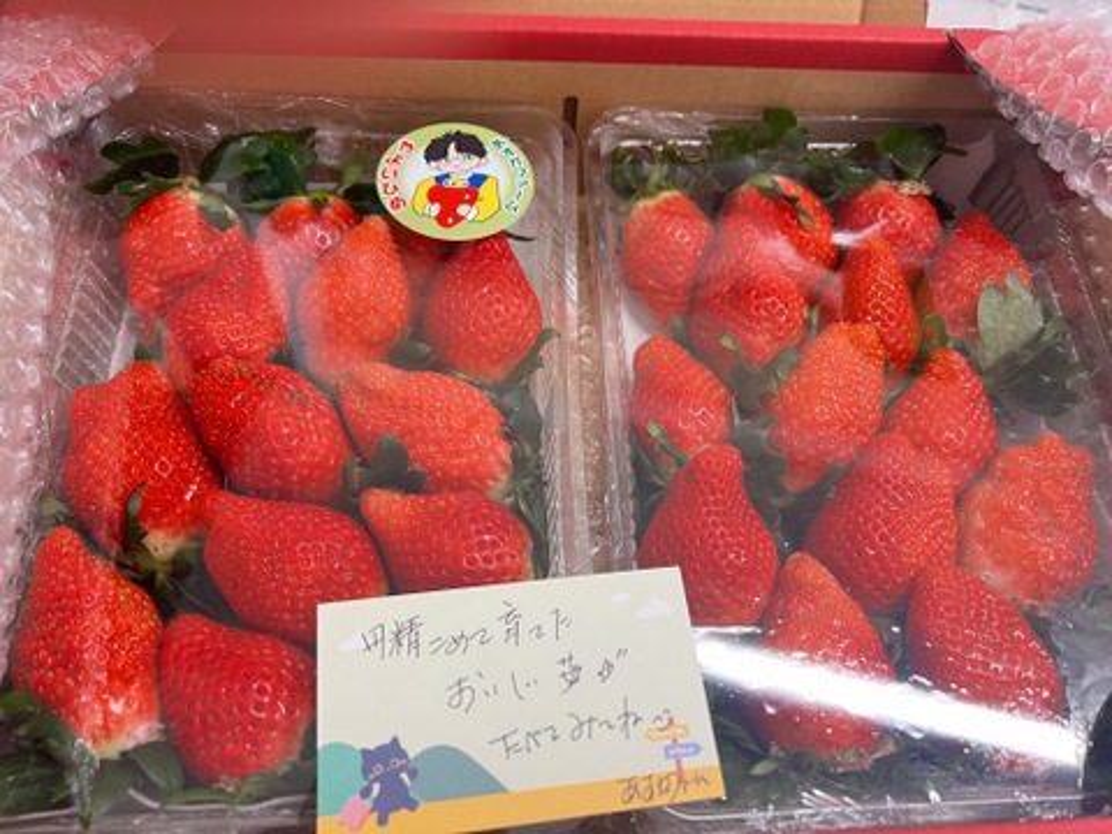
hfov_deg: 67.3
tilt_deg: -62.4
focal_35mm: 26
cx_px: 556
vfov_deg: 53.1
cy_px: 417
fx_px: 835
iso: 64
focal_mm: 5.7
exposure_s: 1/50
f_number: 1.5
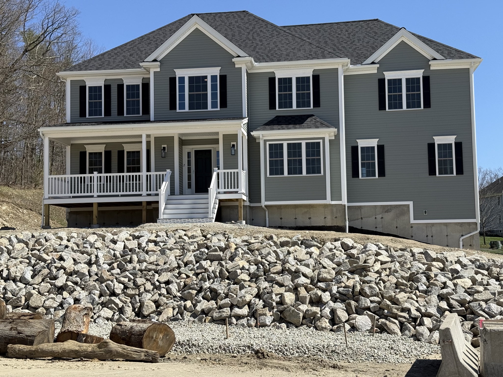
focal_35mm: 48
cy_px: 188
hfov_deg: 39.7
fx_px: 697
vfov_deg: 30.3
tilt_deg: +5.8
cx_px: 252
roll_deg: +1.2
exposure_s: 1/4329
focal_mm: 6.76
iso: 64
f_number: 1.78
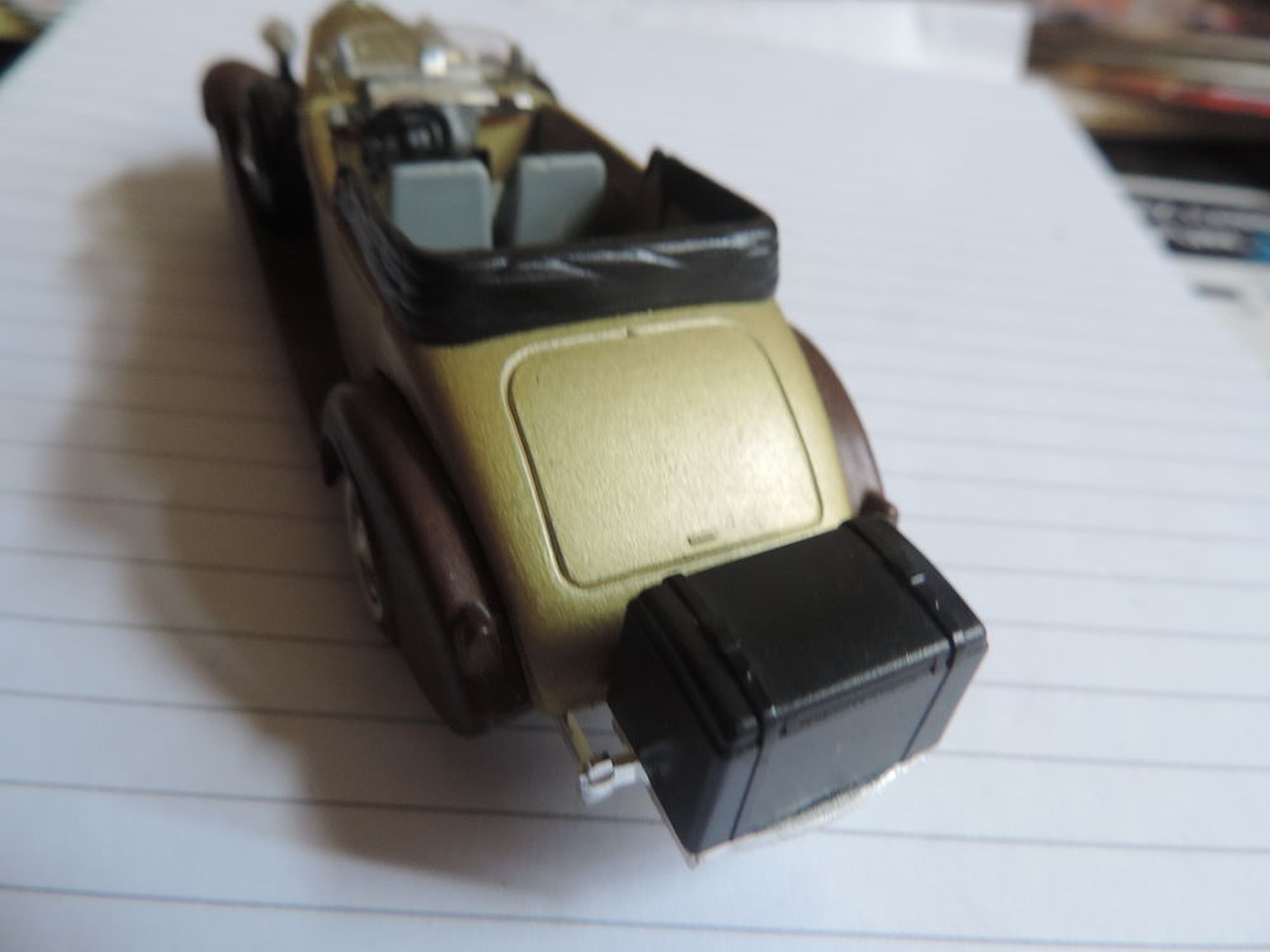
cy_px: 476
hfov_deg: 71.6
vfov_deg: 56.8
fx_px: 881
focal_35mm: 24
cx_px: 635
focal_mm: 4.3
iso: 400
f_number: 3
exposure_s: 1/25
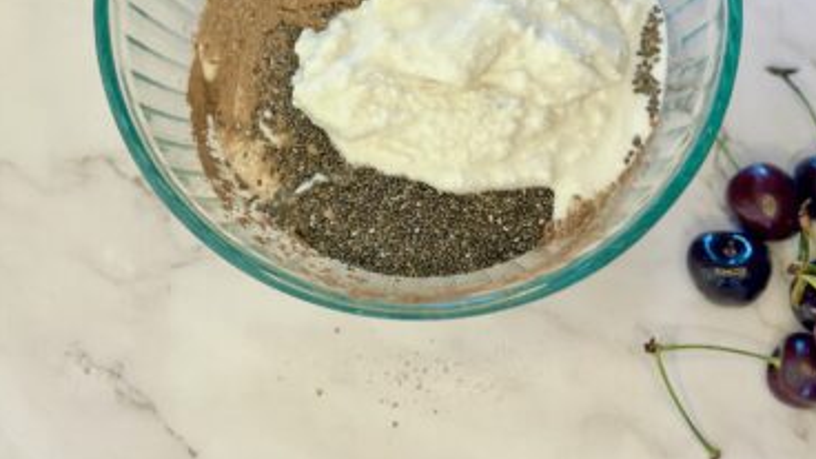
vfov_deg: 16.8
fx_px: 1536
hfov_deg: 29.7
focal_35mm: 71
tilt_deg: -72.0
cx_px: 409
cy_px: 42
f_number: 1.78
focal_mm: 6.86
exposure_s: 1/174
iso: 80
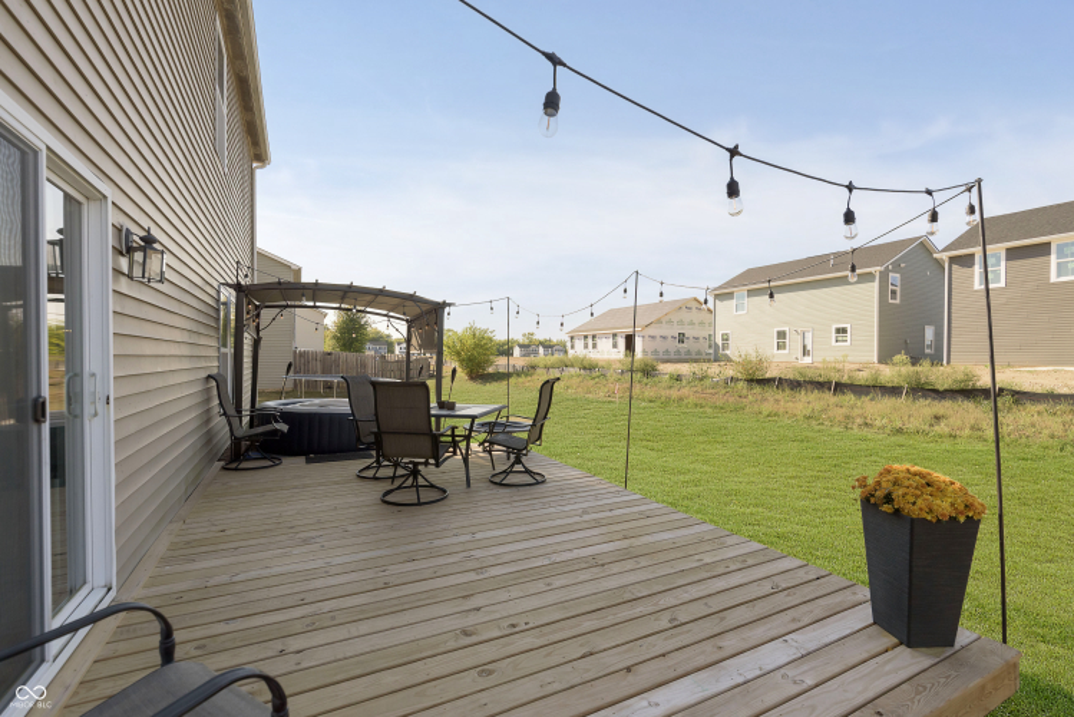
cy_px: 358
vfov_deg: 77.4
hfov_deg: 100.4
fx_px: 448
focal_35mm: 15
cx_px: 537
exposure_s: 1/2500
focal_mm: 15
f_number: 5.6
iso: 320
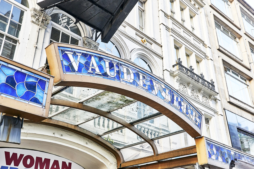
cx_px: 127
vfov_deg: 33.4
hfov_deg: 48.4
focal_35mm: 40
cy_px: 84
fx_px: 282
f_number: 7.1
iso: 640
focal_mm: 40
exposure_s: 1/100
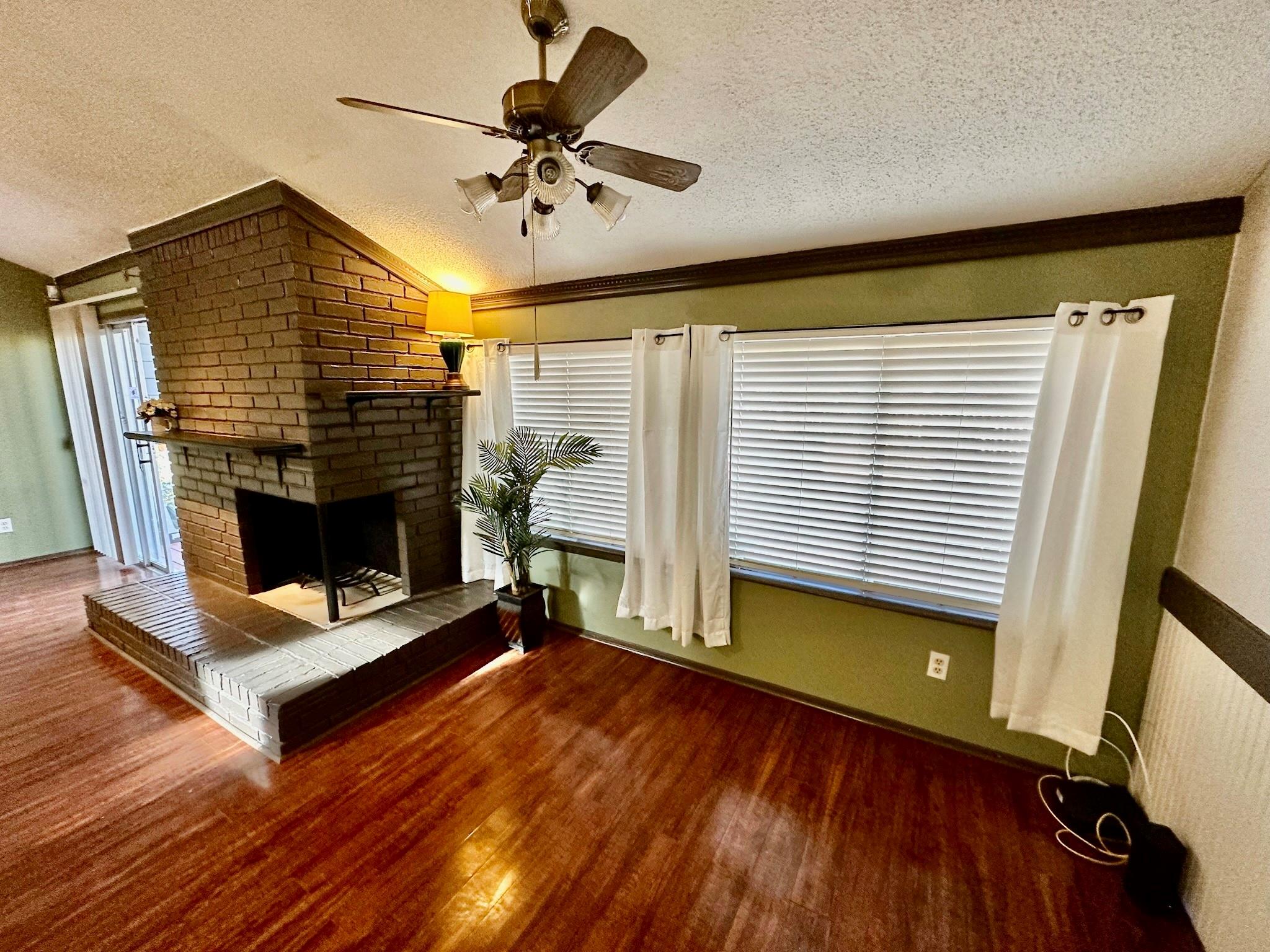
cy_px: 476
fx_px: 514
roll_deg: -0.4
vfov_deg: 85.7
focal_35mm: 14
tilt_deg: -8.8
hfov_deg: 102.1
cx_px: 635
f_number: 2.2
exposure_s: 1/120
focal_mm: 2.22
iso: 320
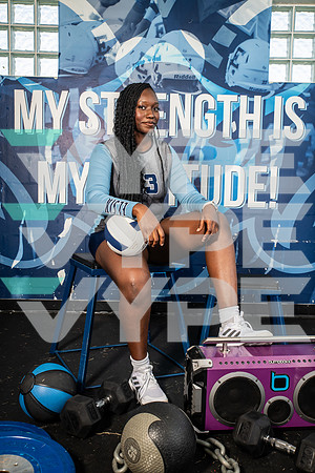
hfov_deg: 35.1
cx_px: 158
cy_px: 236
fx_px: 499
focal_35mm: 38
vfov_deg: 50.7
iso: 250
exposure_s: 1/250
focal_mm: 38
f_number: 7.1
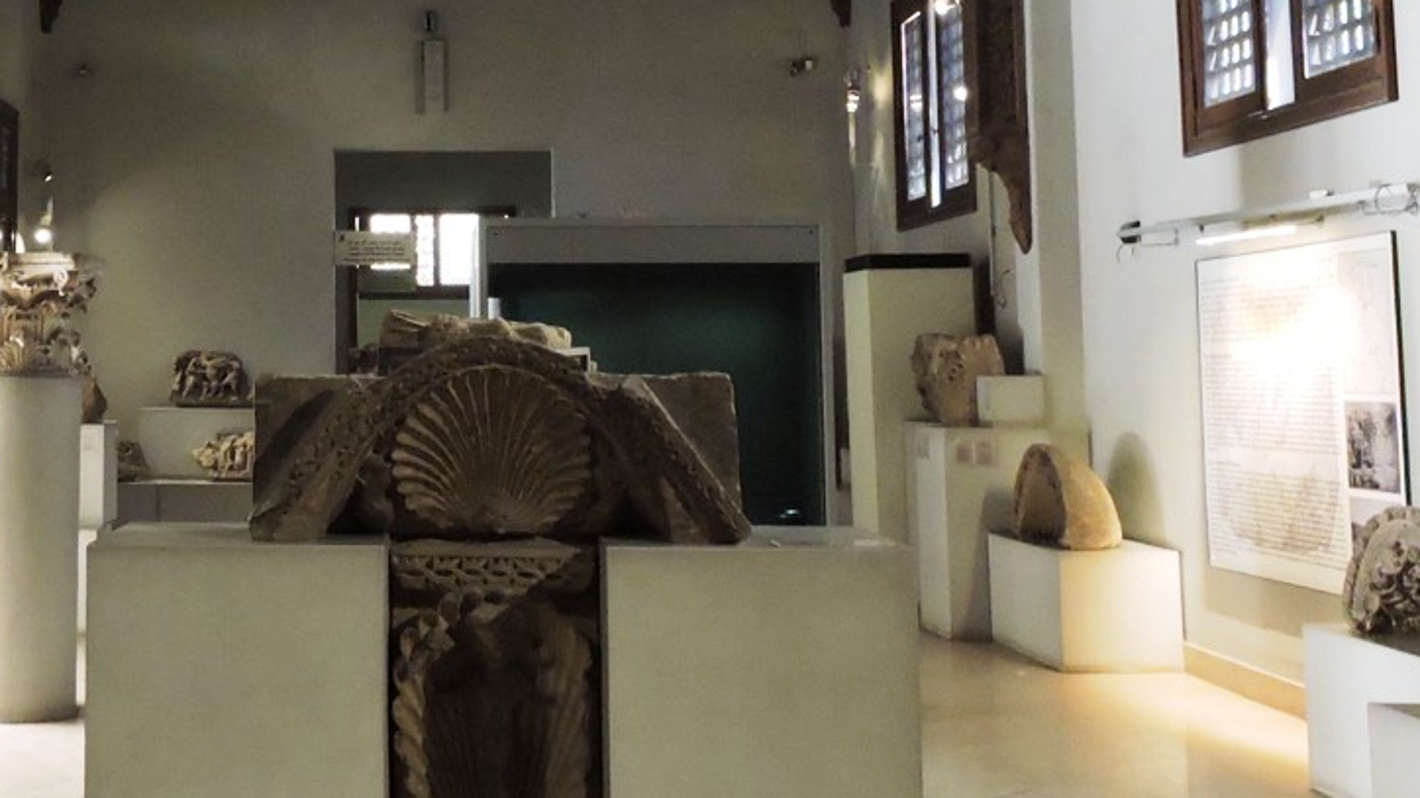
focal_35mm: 52
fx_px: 1958
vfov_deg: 22.7
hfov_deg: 38.4
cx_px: 294
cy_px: 163
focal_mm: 4.3
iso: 450
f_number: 3.3
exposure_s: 1/8
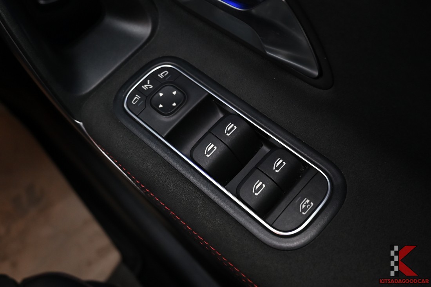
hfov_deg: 53.1
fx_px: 431
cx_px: 216
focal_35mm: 36
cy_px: 144
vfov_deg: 36.9
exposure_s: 1/45
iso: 800
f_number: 4.8
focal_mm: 24
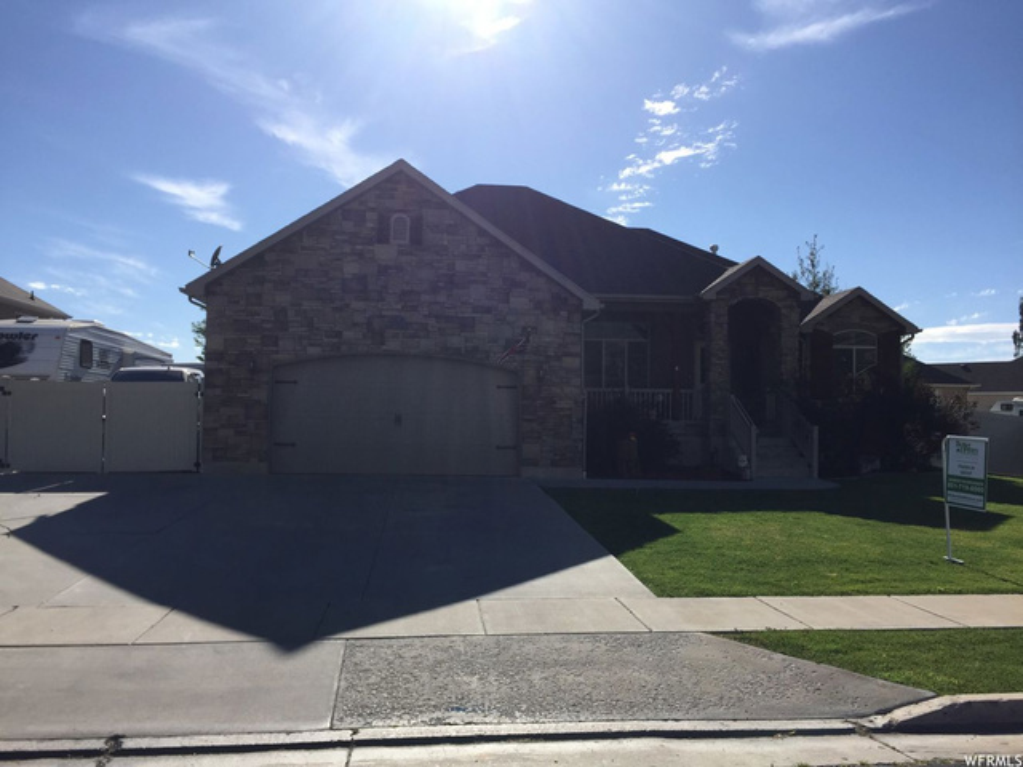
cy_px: 384
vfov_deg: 48.2
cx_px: 512
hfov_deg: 61.7
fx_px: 857
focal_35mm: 29
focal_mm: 4.15
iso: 32
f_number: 2.2
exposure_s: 1/2639
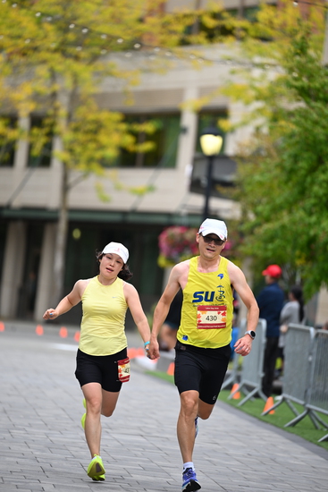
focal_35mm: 200
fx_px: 2731
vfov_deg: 10.3
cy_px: 246
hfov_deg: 6.9
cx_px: 164
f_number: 2.8
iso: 640
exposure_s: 1/2000
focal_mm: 200
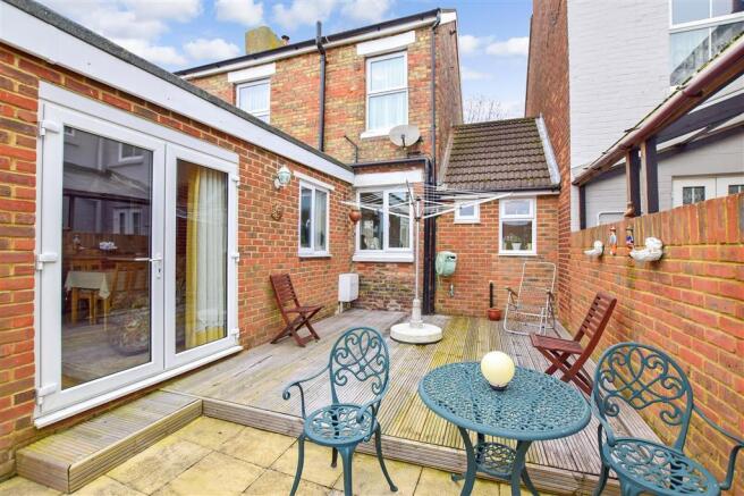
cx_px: 372
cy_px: 248
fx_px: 310
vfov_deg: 77.3
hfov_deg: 100.4
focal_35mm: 15
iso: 400
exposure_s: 1/250
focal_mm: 10
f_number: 8
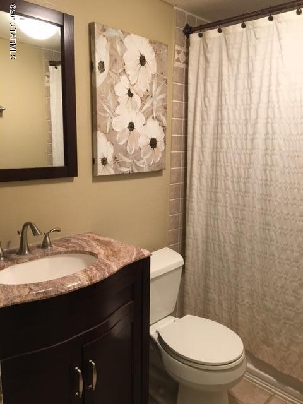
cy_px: 202
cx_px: 152
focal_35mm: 29
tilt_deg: -9.9
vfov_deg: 61.7
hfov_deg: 48.2
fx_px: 338
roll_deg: +0.2
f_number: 2.2
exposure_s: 1/30
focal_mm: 4.15
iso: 80
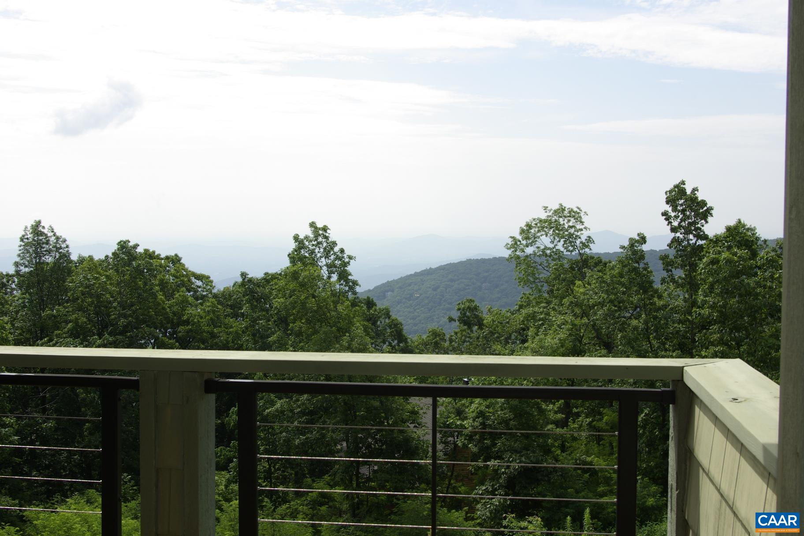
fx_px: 938
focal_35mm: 42
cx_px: 402
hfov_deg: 46.4
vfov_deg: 31.9
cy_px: 268
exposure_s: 1/125
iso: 100
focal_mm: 28
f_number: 13
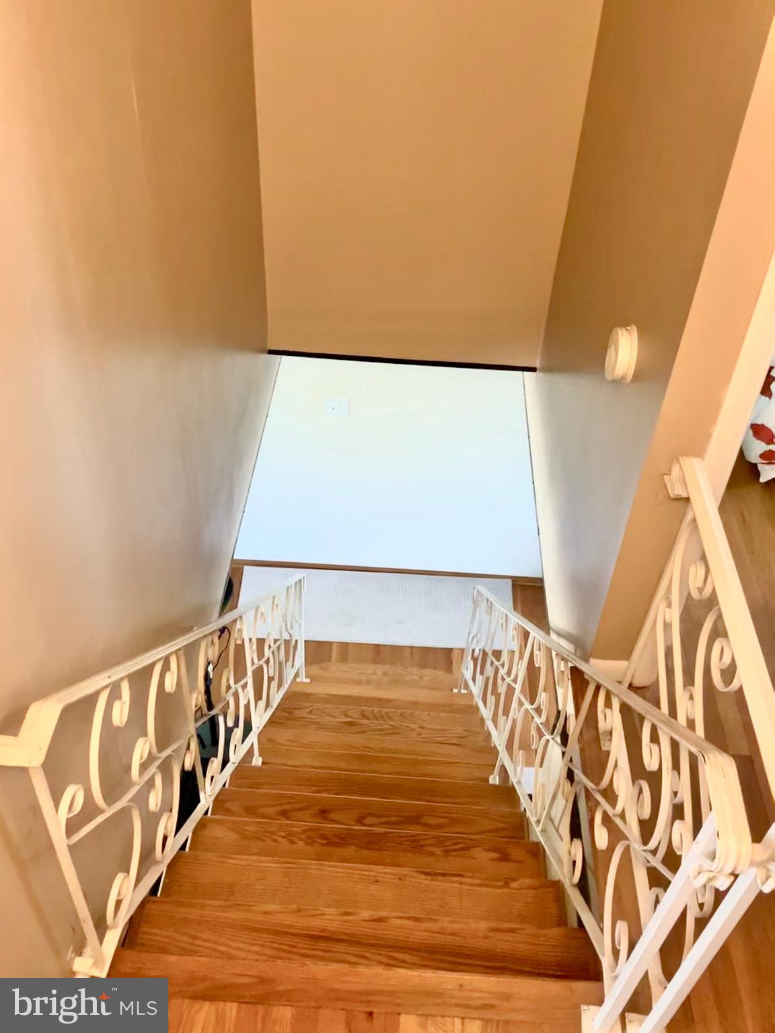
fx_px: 866
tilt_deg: -41.8
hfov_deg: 48.2
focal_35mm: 29
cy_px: 516
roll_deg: -4.6
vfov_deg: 61.7
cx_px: 388
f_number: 1.8
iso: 100
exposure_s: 1/60
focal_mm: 3
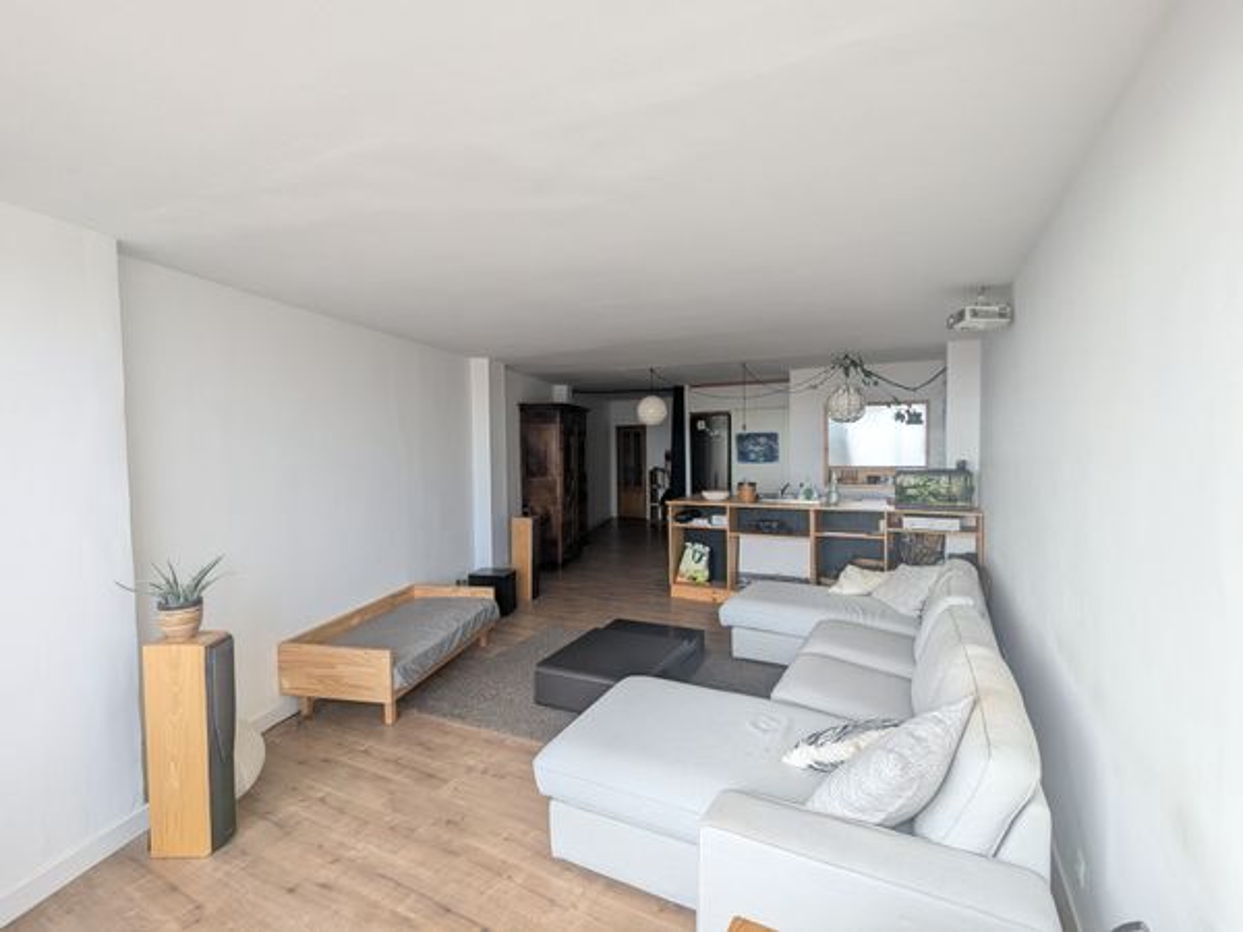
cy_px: 466
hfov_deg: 94.5
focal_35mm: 16
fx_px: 575
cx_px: 622
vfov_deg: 78.1
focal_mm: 2.35
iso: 90
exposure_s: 1/100
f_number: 2.2
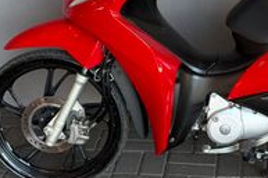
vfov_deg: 11.1
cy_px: 7
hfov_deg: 16.5
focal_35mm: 122
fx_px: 907
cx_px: 253
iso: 125
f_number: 1.78
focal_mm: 6.76
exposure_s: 1/242
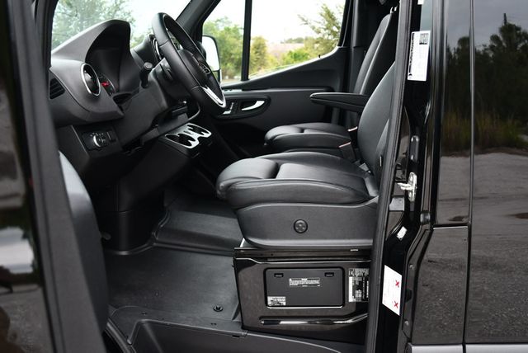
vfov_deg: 36.9
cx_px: 264
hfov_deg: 53.1
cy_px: 176
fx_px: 528
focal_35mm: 36
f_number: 3.5
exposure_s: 1/250
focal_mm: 18
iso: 450
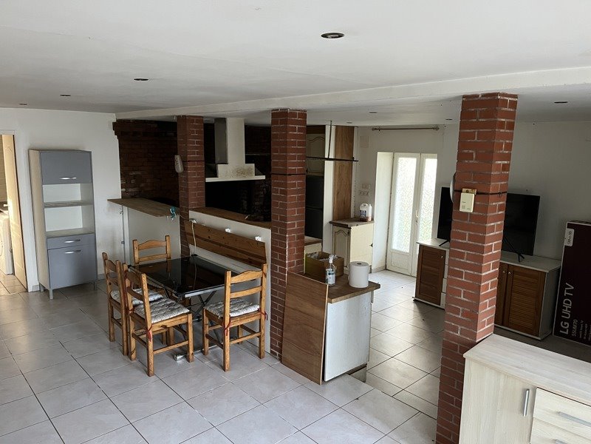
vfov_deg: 53.1
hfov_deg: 67.3
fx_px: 444
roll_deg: -0.8
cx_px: 296
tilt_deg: -10.4
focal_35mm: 26
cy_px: 222
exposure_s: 1/60
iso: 500
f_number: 1.6
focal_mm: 5.1
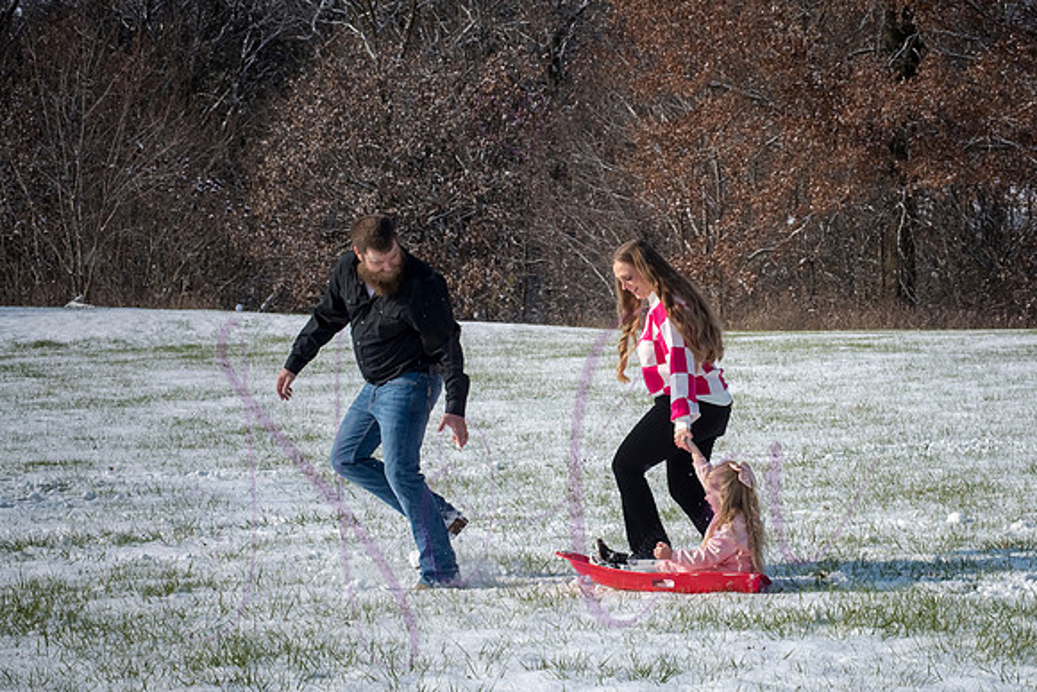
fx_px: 2966
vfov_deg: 13.3
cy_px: 378
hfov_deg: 19.8
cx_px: 666
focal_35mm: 103
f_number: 14
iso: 640
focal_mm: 80
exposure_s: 1/1000
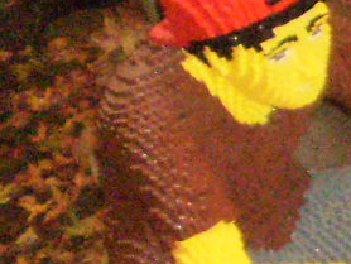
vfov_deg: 7.1
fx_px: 2101
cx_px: 960
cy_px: 318
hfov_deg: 8.4
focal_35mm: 207
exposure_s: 1/30
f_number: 3.1
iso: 640
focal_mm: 6.3
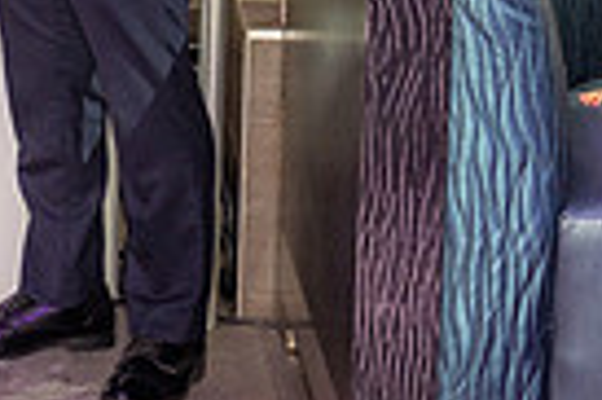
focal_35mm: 297
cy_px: -288
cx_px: -646
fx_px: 4961
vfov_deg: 4.6
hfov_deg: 6.7
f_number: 4
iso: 1000
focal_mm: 70
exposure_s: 1/125
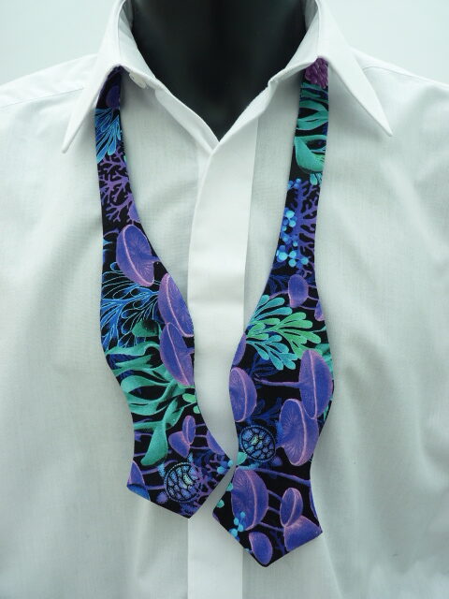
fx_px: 467
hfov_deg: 51.4
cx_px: 224
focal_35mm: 27
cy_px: 300
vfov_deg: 65.3
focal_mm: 4.8
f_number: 2.8
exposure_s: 1/100
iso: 80
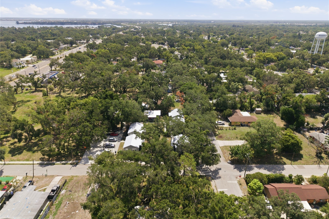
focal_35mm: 25
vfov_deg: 51.3
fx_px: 228
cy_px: 104
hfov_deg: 71.5
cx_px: 164
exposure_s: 1/125
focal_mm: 8.7
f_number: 1.8
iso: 150
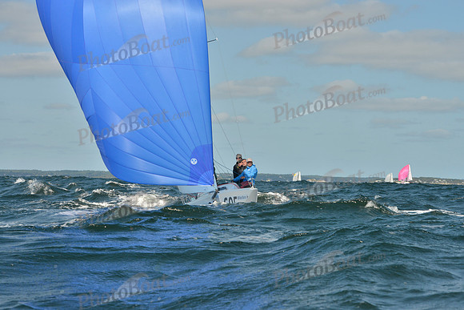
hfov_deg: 22.1
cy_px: 155
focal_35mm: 92
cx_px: 232
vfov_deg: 14.9
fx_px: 1186
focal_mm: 92
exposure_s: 1/1600
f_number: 10
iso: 400
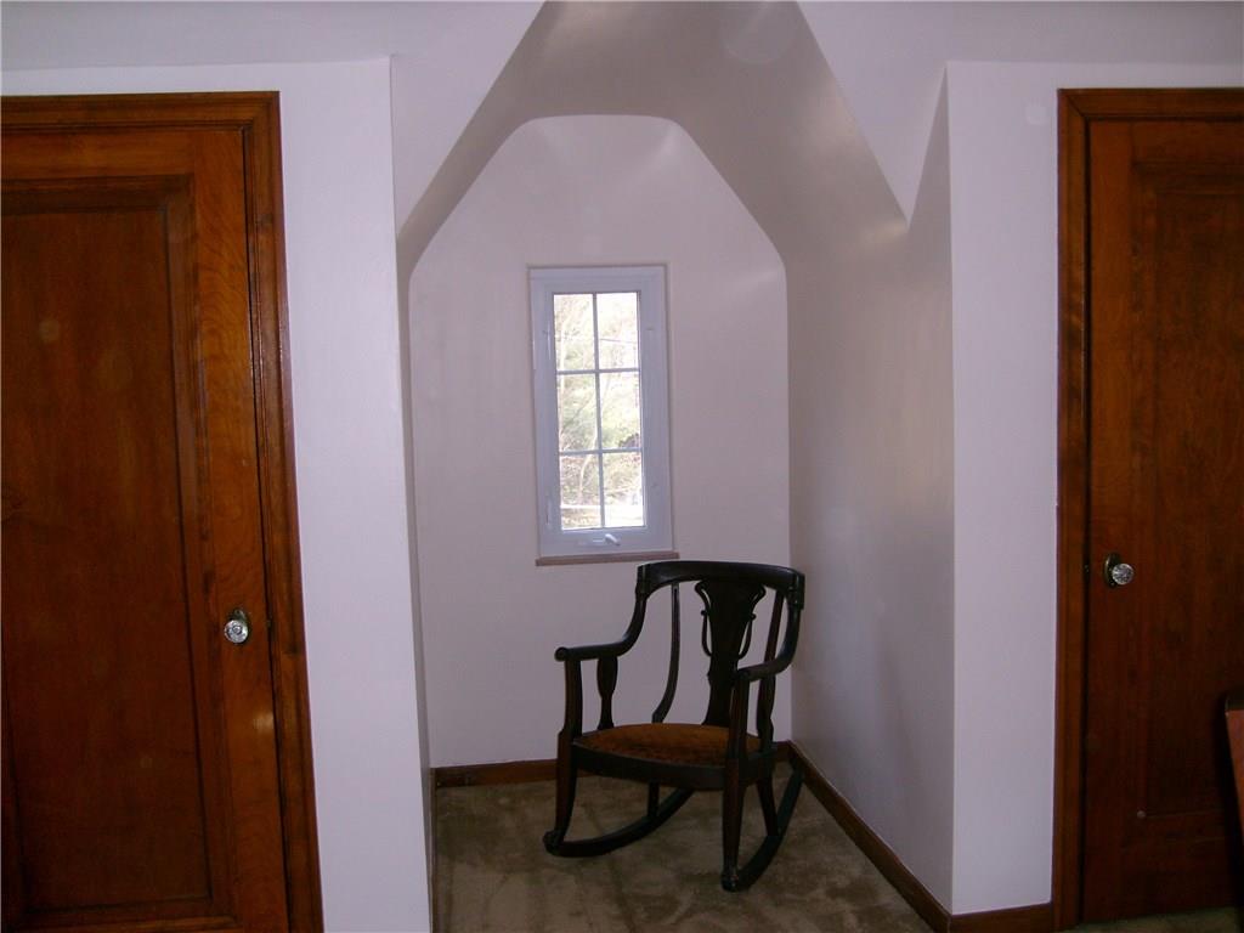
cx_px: 622
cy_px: 466
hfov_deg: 52.6
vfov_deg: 40.7
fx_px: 1258
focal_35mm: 35
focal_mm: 5.8
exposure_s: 1/45
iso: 100
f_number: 2.8
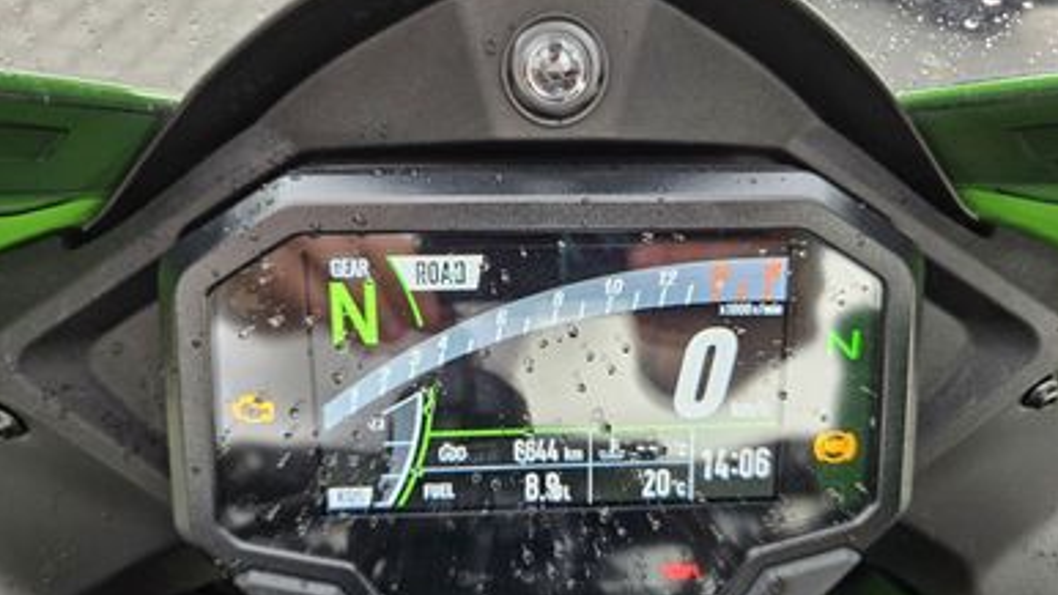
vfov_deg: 44.3
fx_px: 729
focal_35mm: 26
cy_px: 332
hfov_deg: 71.9
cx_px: 540
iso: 125
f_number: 1.8
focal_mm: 5.4
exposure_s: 1/100
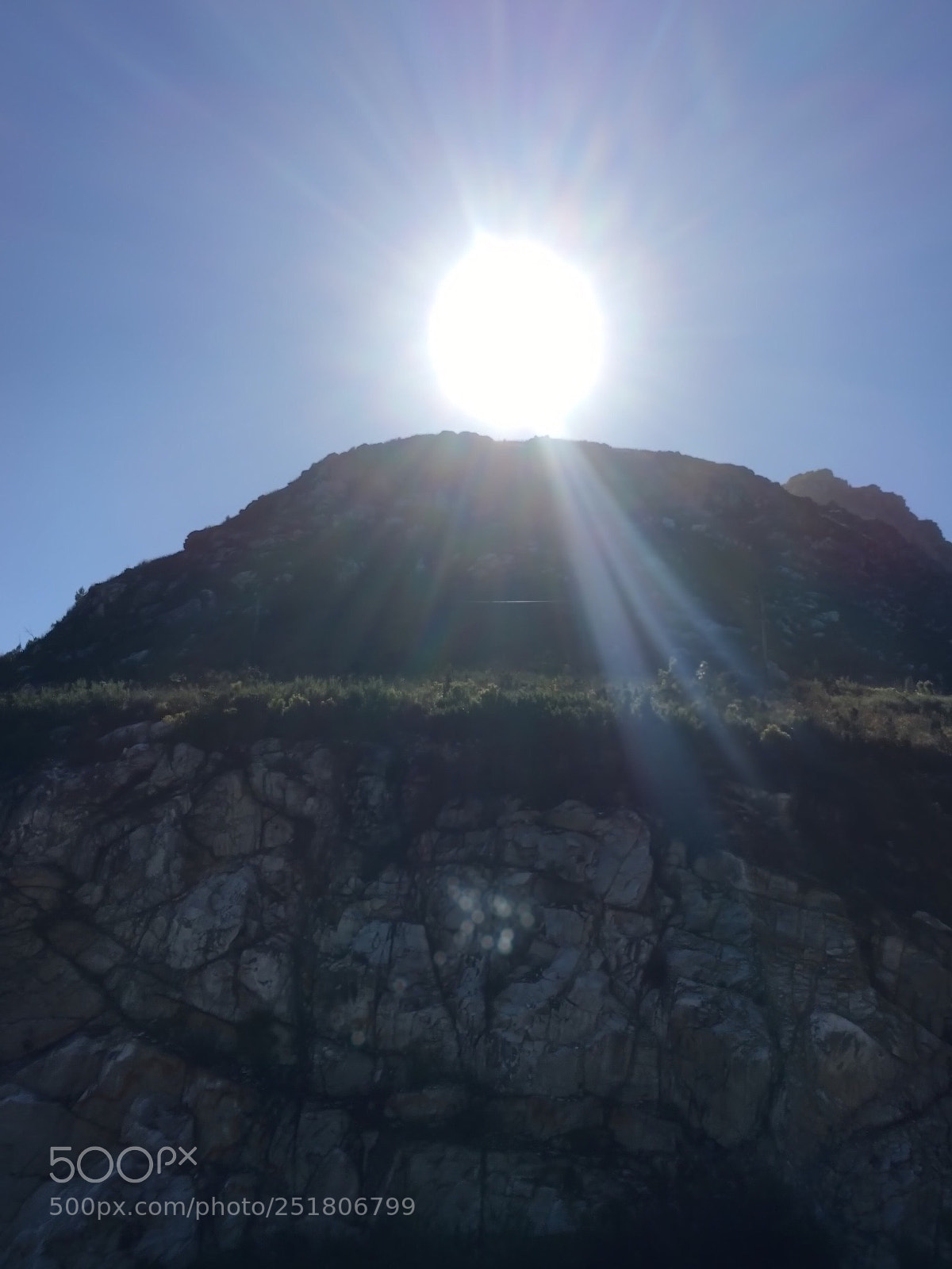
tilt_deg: +23.3
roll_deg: -1.1
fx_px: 1063
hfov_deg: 48.2
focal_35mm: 29
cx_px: 476
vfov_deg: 61.7
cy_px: 634
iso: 25
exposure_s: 1/3205
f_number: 2.2
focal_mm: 4.15
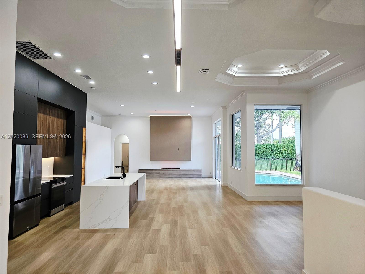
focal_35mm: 23
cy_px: 137
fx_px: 243
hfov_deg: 73.9
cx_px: 182
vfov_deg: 58.9
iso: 125
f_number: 1.7
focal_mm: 6.3
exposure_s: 1/120
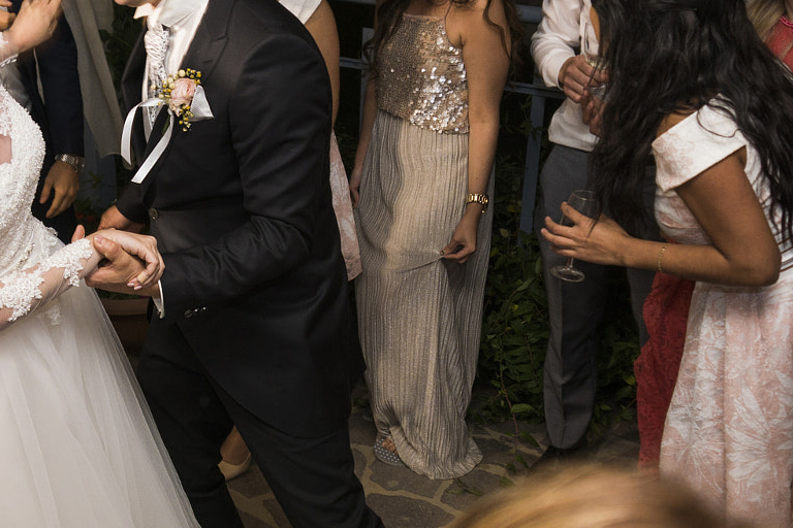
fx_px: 1101
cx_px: 151
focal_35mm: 50
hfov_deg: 38.0
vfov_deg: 27.0
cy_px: 227
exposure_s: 1/60
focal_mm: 16
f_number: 2.8
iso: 160
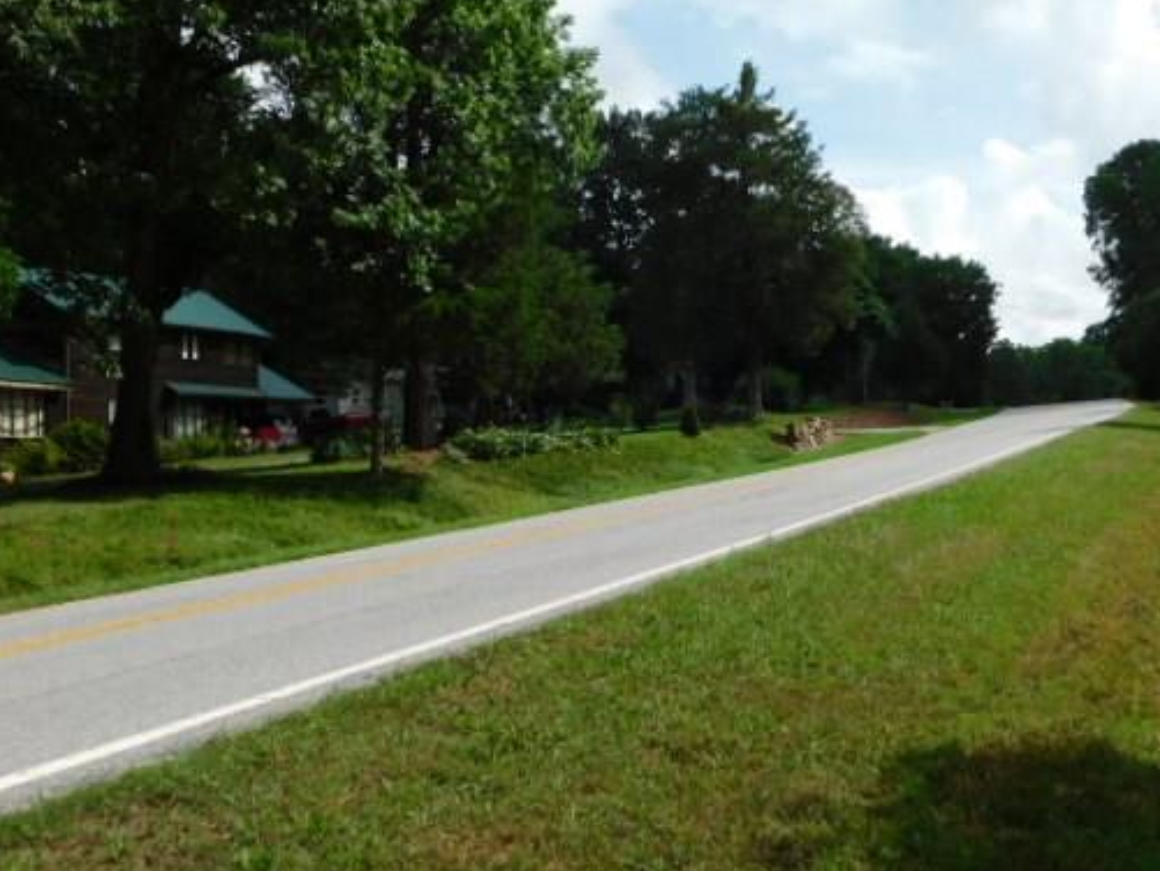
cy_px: 361
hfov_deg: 41.0
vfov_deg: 31.5
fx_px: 1542
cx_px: 697
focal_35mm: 46
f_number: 3.5
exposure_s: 1/1250
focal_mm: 6.3
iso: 125
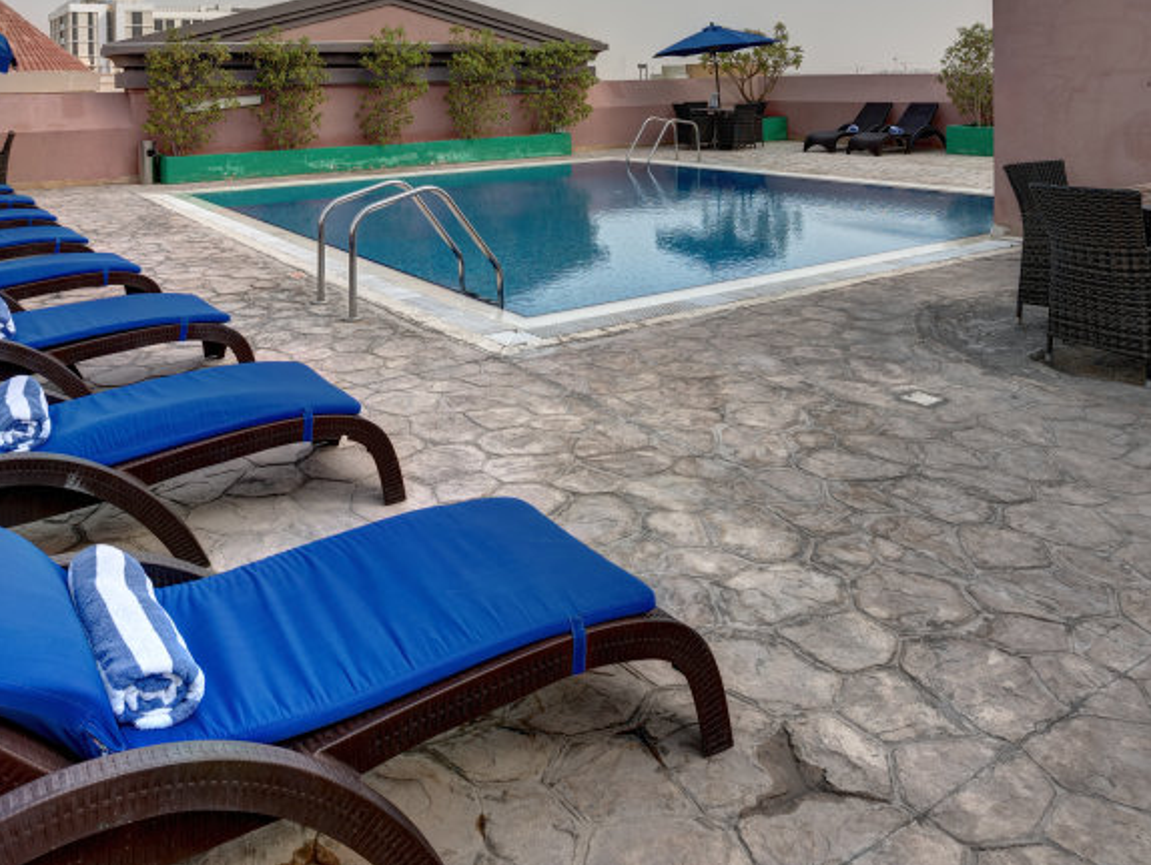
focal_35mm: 24
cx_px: 529
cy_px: 216
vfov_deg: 54.2
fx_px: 798
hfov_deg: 71.5
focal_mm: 14
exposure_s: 1/400
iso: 100
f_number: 8
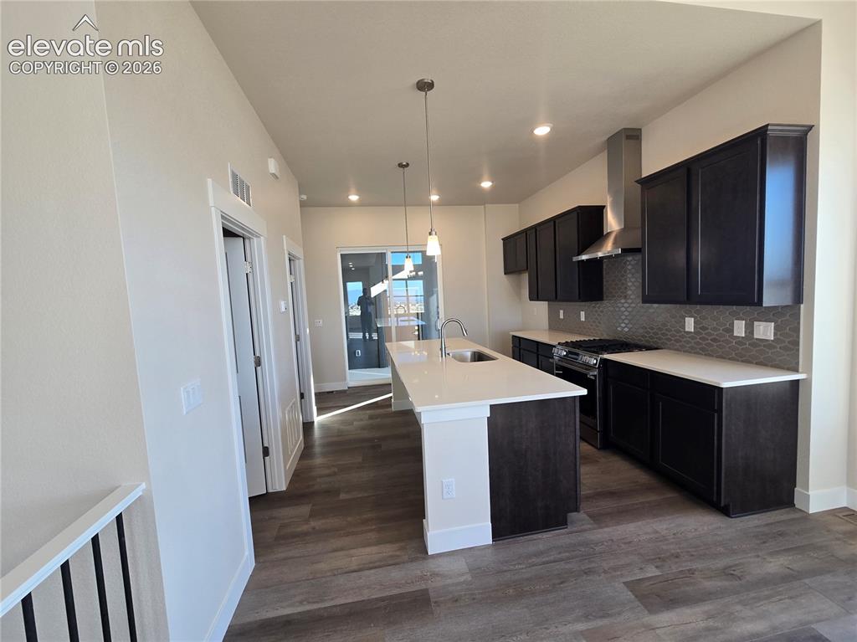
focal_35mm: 13
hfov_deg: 106.2
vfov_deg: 89.9
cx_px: 428
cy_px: 321
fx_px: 322
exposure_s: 1/120
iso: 64
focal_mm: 2.2
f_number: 2.2
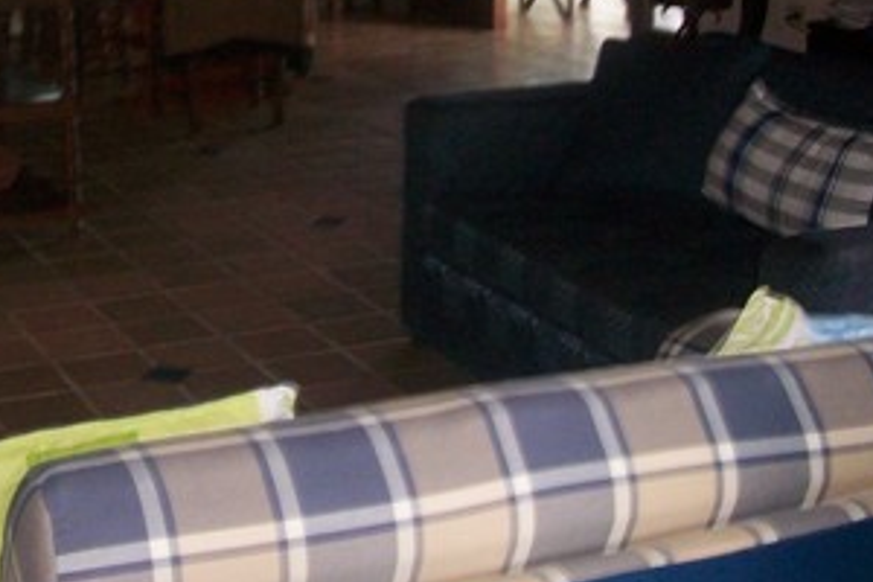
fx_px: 1722
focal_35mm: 71
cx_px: 212
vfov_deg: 19.1
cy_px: 146
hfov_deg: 28.0
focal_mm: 5.7
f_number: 2.9
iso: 160
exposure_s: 1/60
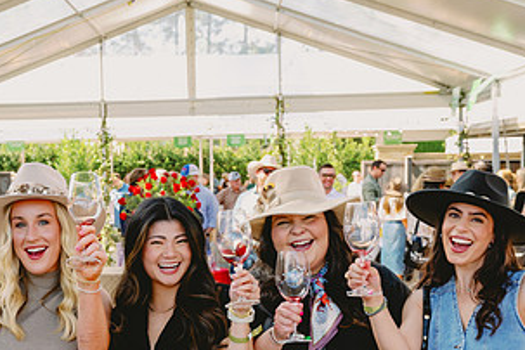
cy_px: 325
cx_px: 189
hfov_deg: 23.1
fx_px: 1283
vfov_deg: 15.3
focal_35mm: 88
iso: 500
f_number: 5.6
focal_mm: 46
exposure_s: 1/320
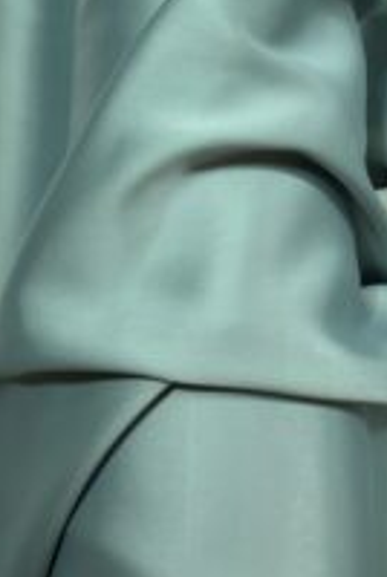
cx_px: 245
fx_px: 868
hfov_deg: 25.1
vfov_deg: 35.4
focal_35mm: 54
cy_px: 98
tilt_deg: -67.5
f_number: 1.6
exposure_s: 1/100
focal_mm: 4.2
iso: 64
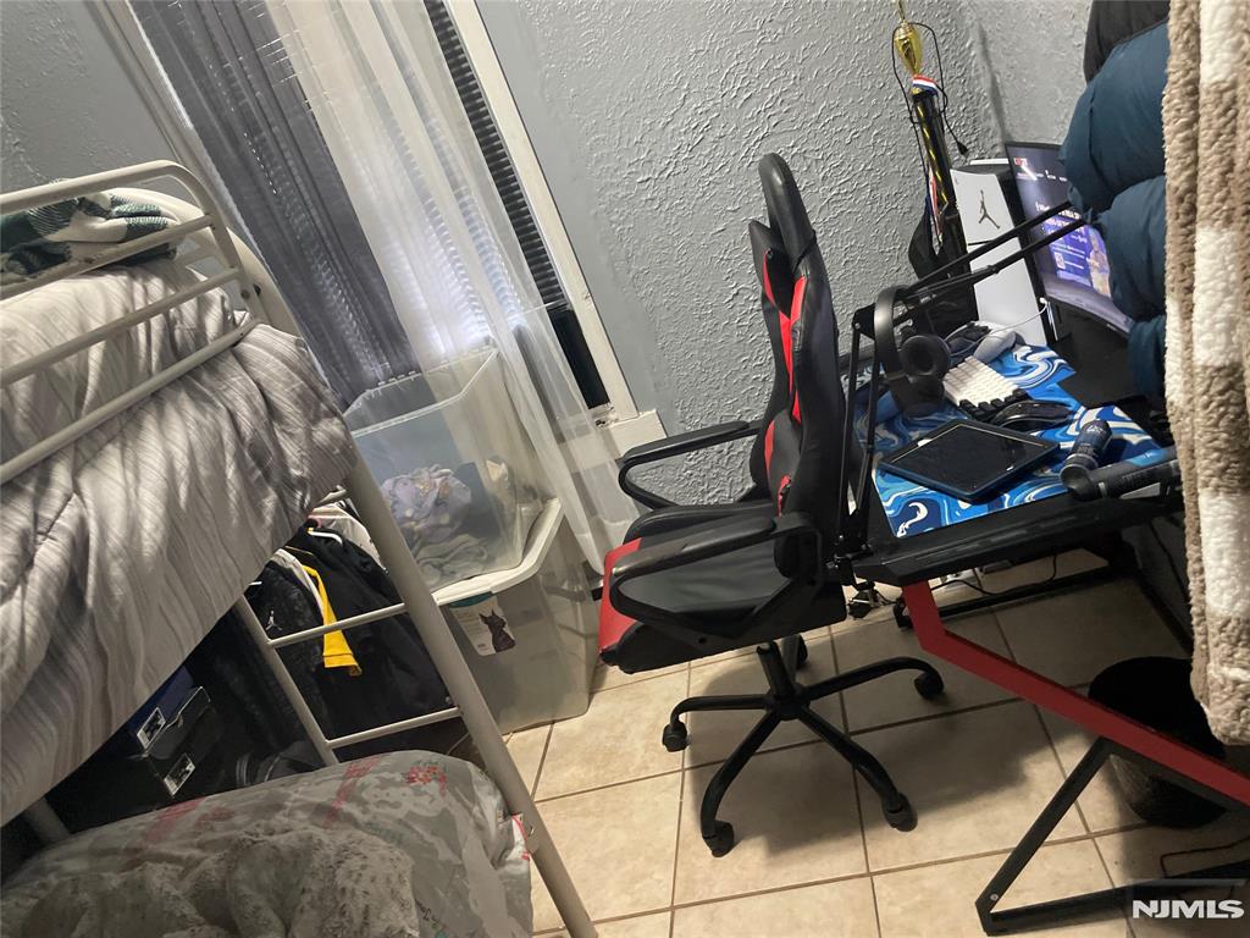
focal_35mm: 26
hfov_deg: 67.3
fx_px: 939
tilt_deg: -19.0
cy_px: 469
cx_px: 625
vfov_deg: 53.1
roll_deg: +23.3
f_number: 1.6
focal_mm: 4.2
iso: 400
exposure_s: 1/40
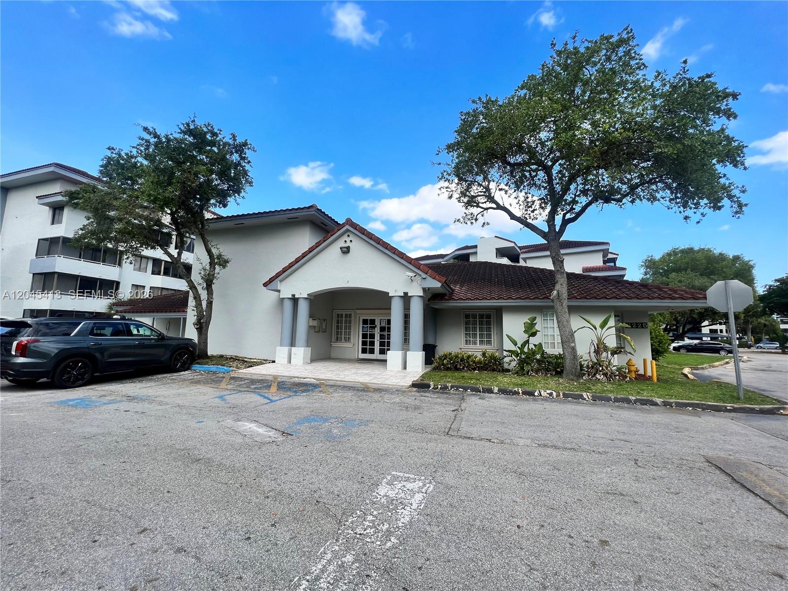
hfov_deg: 106.2
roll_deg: -1.1
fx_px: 296
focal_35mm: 13
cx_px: 394
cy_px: 296
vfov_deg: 89.9
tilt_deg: +7.0
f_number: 1.8
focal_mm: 1.57
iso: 32
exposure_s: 1/1096
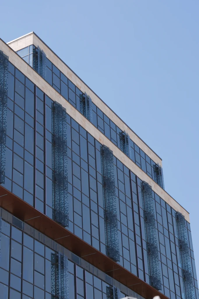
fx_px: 696
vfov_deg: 24.2
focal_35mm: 84
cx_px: 100
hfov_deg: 16.3
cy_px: 150
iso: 125
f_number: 3.6
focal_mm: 56
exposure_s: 1/1024
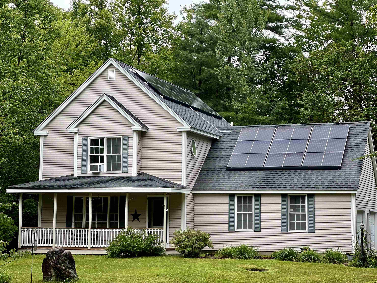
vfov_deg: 19.1
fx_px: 839
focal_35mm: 77
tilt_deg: +5.4
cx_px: 188
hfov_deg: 25.3
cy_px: 142
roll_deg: -0.2
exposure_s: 1/121
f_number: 2.8
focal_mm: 9
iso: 20
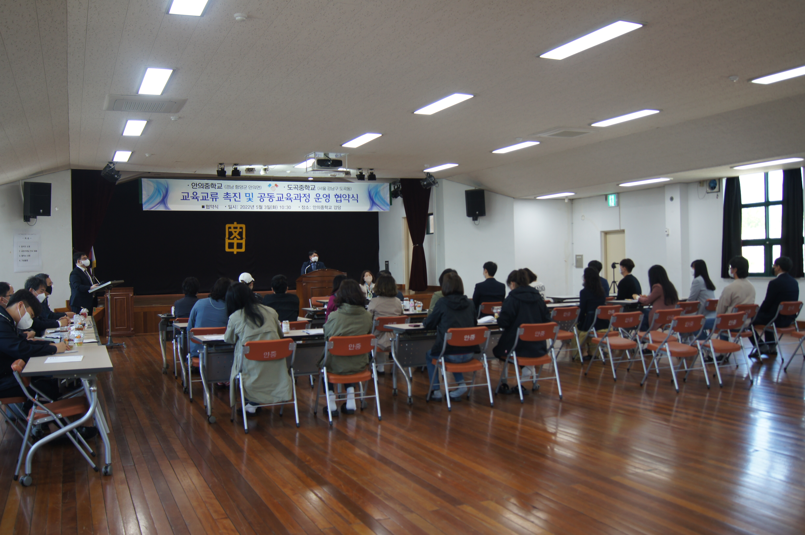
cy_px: 268
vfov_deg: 39.9
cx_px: 402
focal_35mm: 33
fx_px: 737
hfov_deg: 57.3
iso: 160
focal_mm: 22
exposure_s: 1/40
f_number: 4
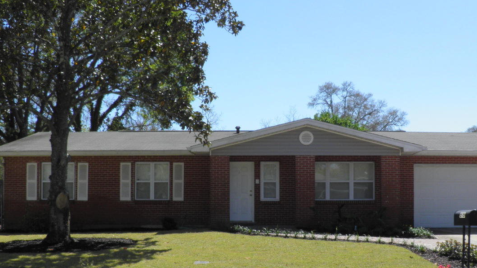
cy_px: 182
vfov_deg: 25.8
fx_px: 582
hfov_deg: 44.6
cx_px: 253
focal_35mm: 46
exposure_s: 1/250
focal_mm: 4.9
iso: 50
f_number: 5.7
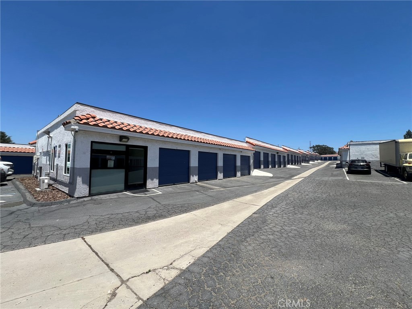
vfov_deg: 89.9
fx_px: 155
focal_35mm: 13
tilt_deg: +3.4
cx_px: 206
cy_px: 154
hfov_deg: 106.2
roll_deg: -0.7
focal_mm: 1.57
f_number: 1.8
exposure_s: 1/1845
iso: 32
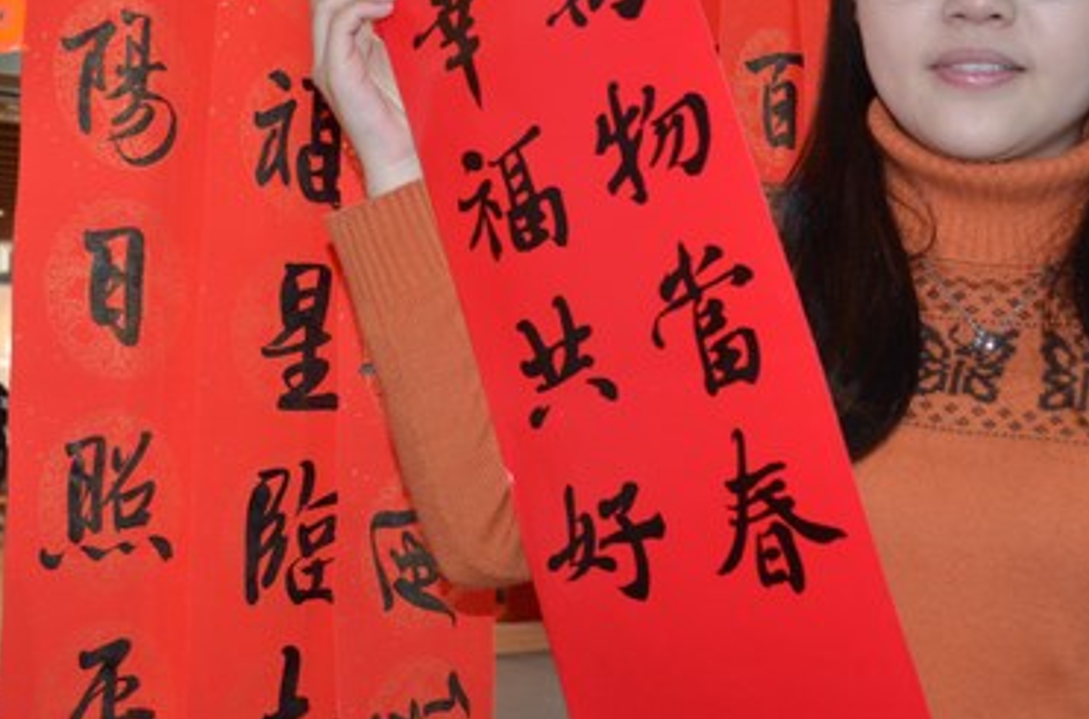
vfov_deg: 23.6
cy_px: 311
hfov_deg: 35.1
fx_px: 1719
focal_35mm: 57
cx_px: 496
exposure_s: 1/60
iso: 800
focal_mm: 22
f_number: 4
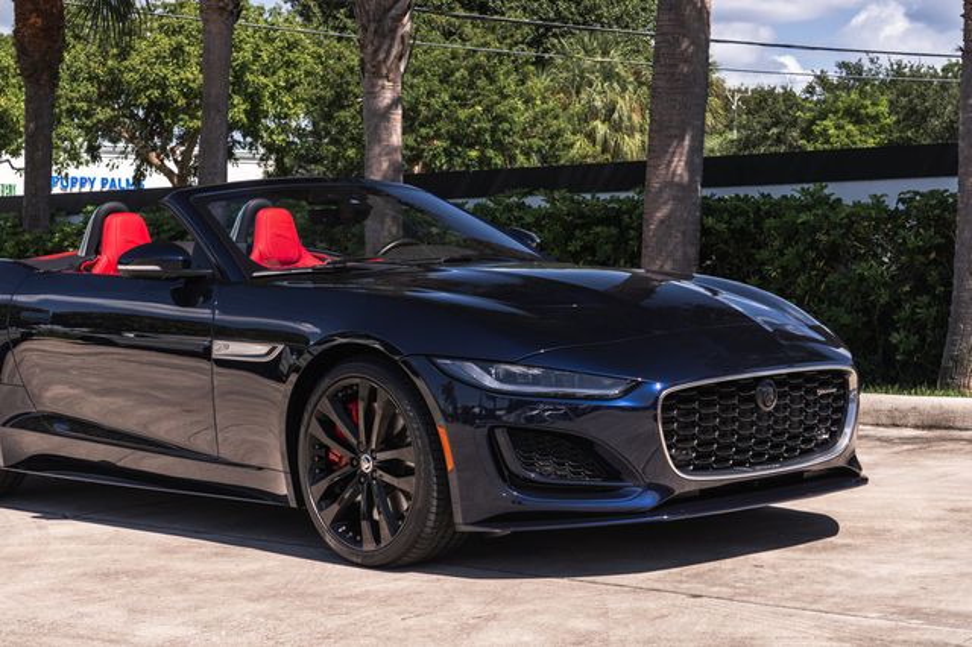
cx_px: 392
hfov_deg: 28.1
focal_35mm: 72
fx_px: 1938
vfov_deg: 18.9
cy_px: 295
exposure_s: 1/160
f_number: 7.1
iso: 200
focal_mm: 48
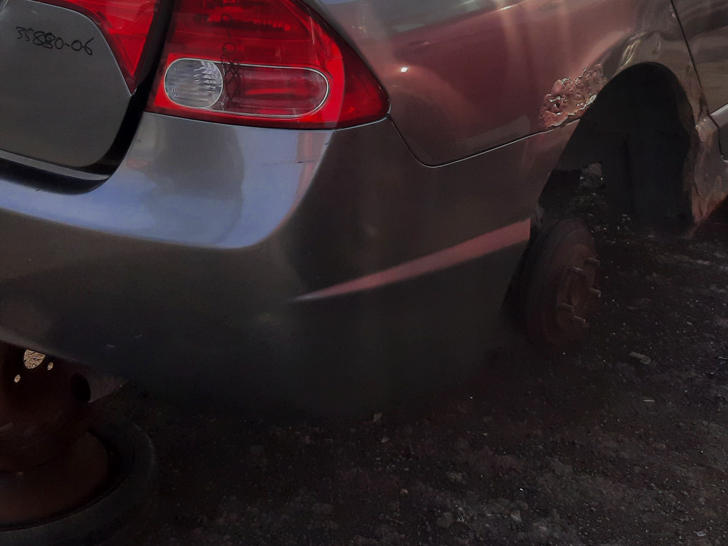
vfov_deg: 25.6
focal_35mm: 54
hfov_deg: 35.5
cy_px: -6
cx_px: 383
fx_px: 1136
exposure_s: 1/1812
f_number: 1.7
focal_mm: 3.92
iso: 40
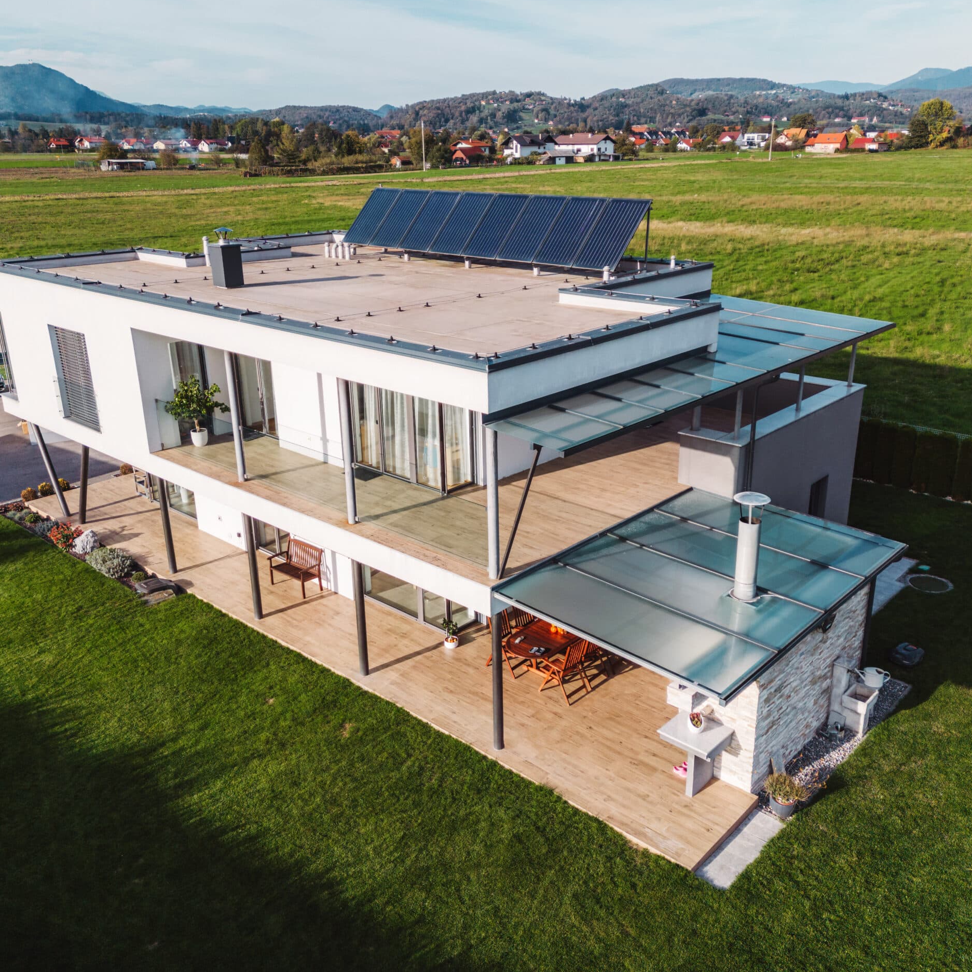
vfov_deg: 55.6
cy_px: 483
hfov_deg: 55.6
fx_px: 921
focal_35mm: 29
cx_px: 506
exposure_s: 1/2000
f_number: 1.7
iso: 130
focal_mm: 6.72
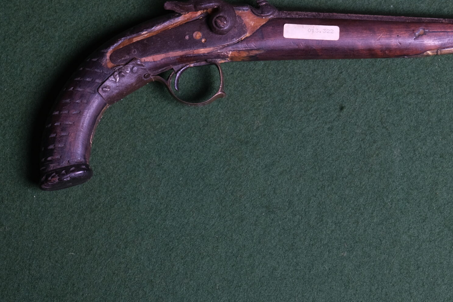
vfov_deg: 10.3
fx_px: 1673
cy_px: 64
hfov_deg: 15.3
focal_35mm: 133
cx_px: 347
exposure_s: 1/160
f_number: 5.6
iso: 320
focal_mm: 51.6
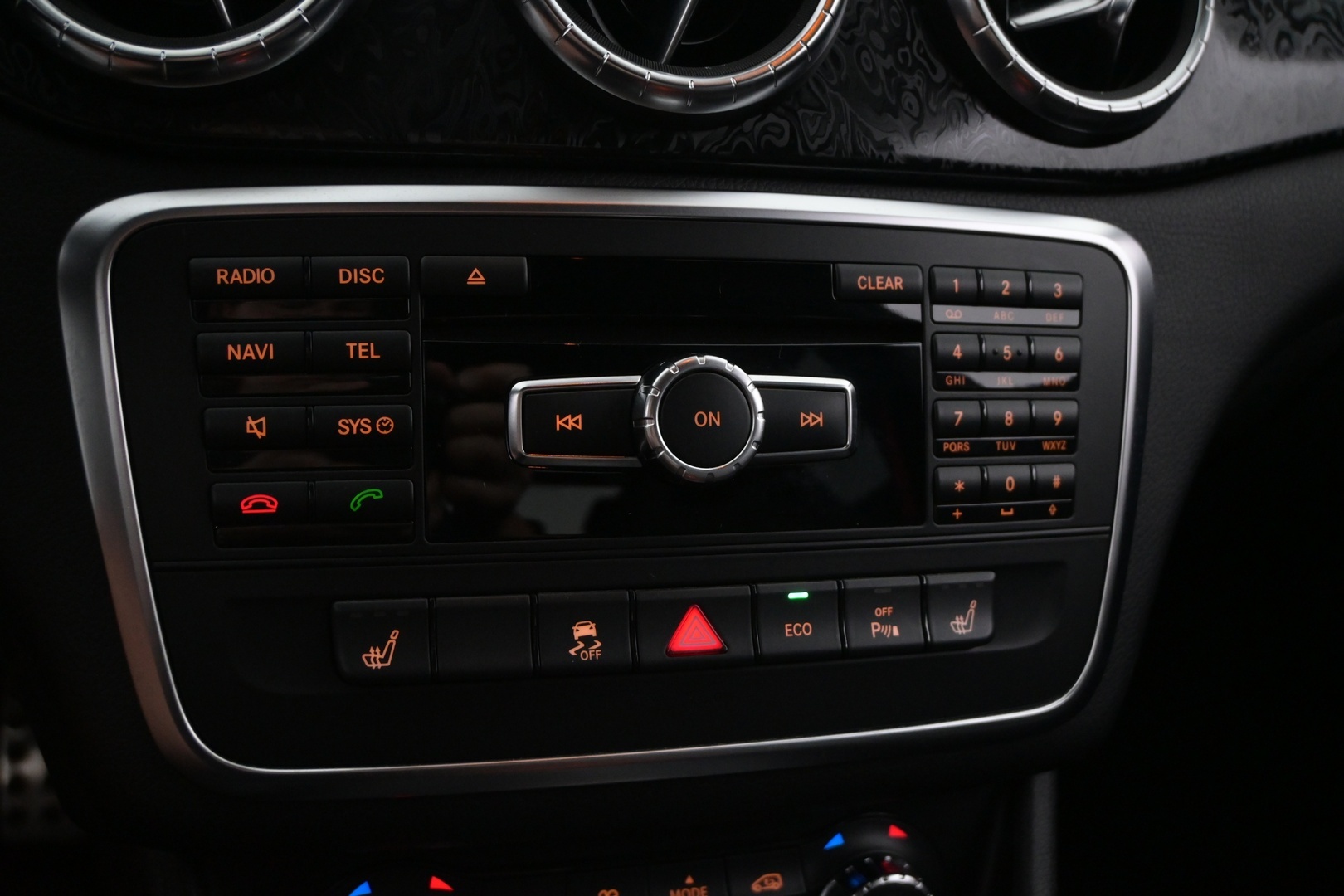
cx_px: 672
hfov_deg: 52.2
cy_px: 448
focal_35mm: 37
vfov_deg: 36.2
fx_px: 1372
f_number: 4.2
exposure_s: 1/40
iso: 2500
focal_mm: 24.5
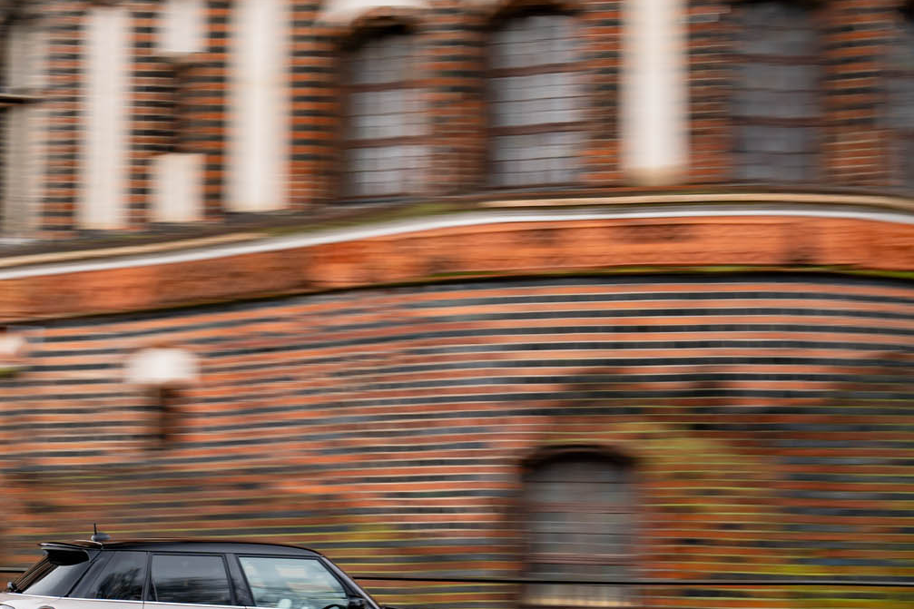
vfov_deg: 16.6
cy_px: 368
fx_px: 2081
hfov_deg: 24.4
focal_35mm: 82
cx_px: 210
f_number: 6.3
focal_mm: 43
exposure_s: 1/30
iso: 100
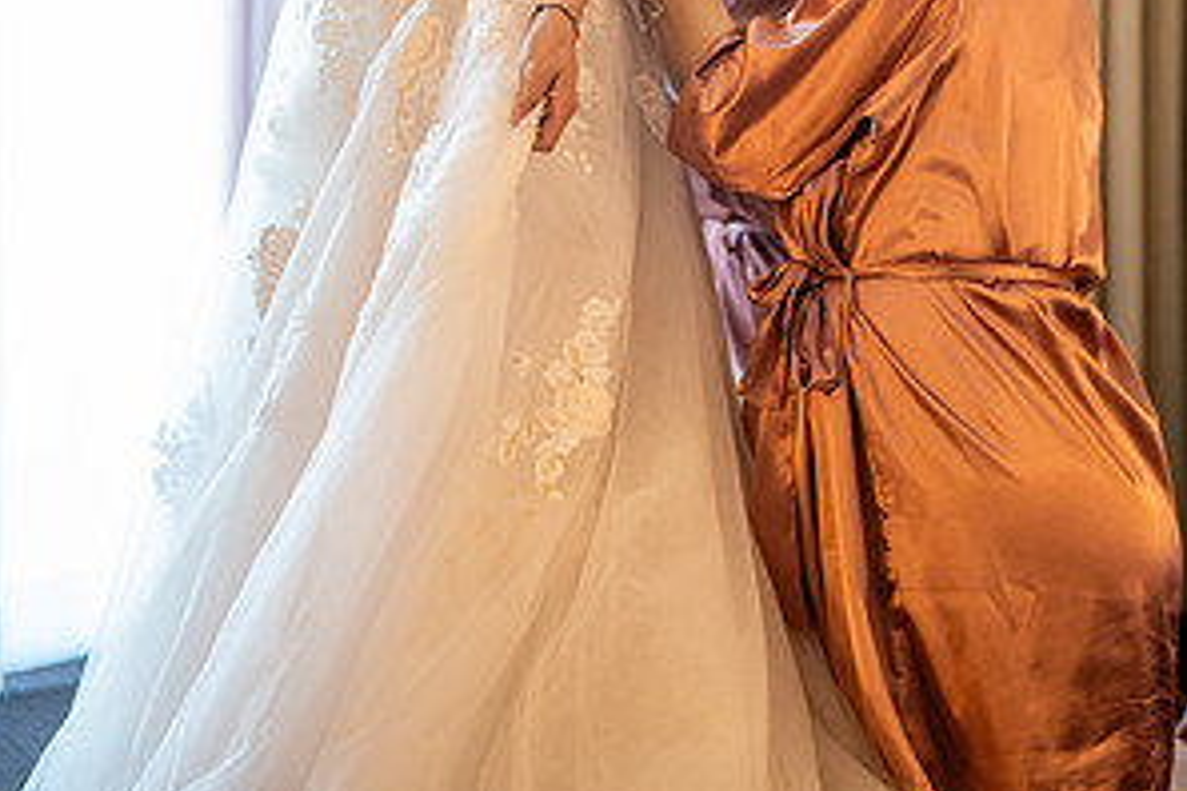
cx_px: 595
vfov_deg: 10.5
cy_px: -72
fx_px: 4253
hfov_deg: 15.9
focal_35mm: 129
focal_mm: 85
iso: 1250
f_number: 1.4
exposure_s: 1/200
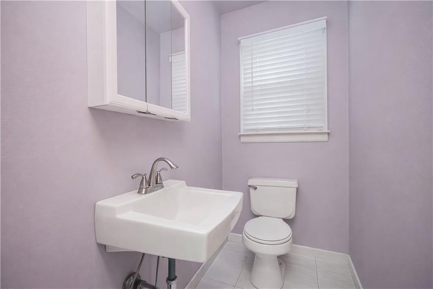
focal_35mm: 16
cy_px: 144
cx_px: 216
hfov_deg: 95.0
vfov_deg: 72.0
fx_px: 198
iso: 64
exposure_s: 1/25
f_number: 4
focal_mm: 16.5
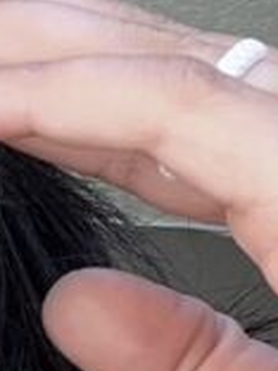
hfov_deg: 6.9
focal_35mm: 197
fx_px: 2109
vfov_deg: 9.9
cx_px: -527
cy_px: 480
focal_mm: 2.71
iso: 40
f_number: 2.2
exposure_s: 1/121
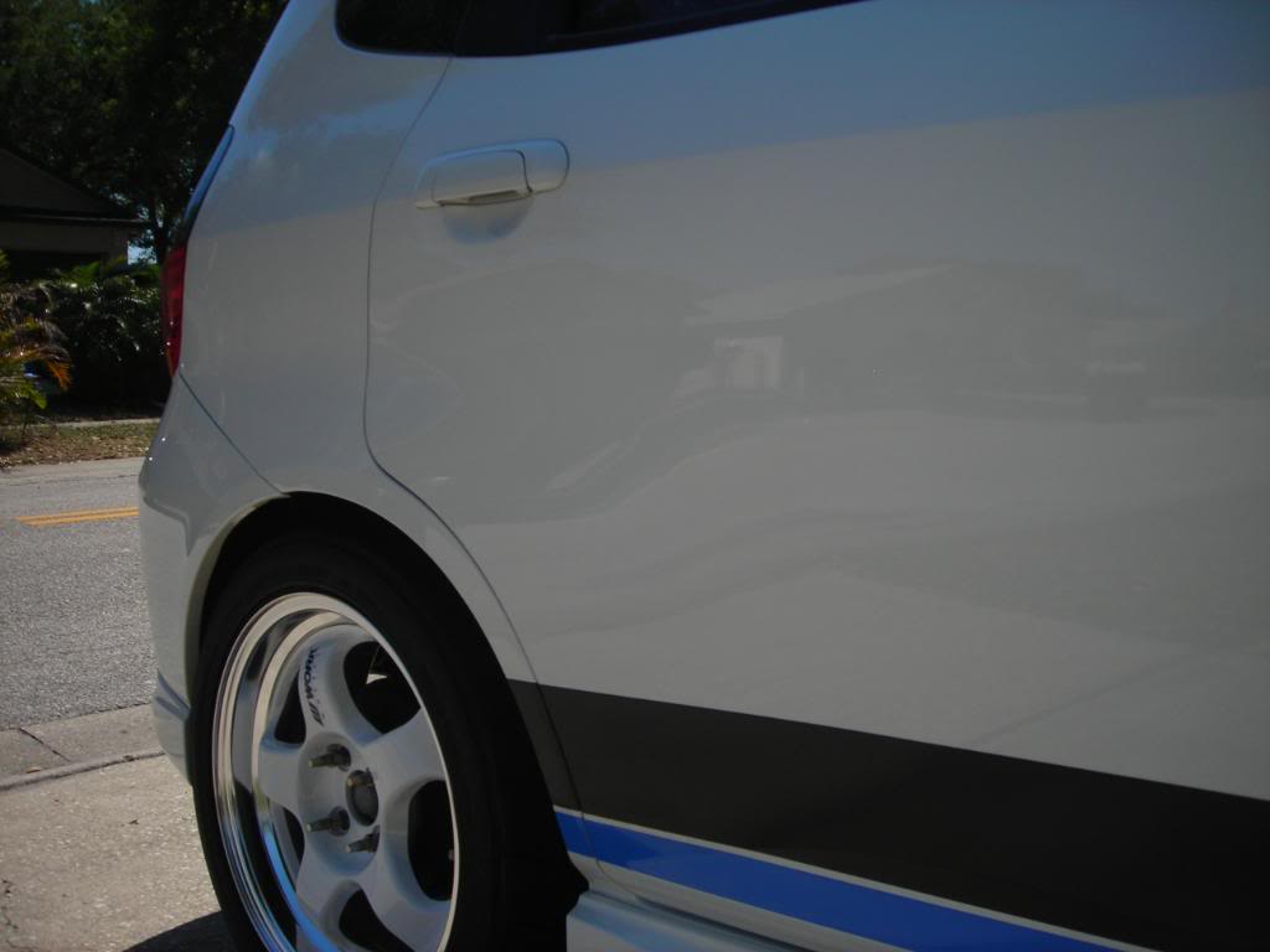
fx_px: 1394
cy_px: 476
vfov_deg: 37.7
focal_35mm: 38
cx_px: 635
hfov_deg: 49.0
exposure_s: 1/252
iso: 50
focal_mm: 6.3
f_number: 6.4
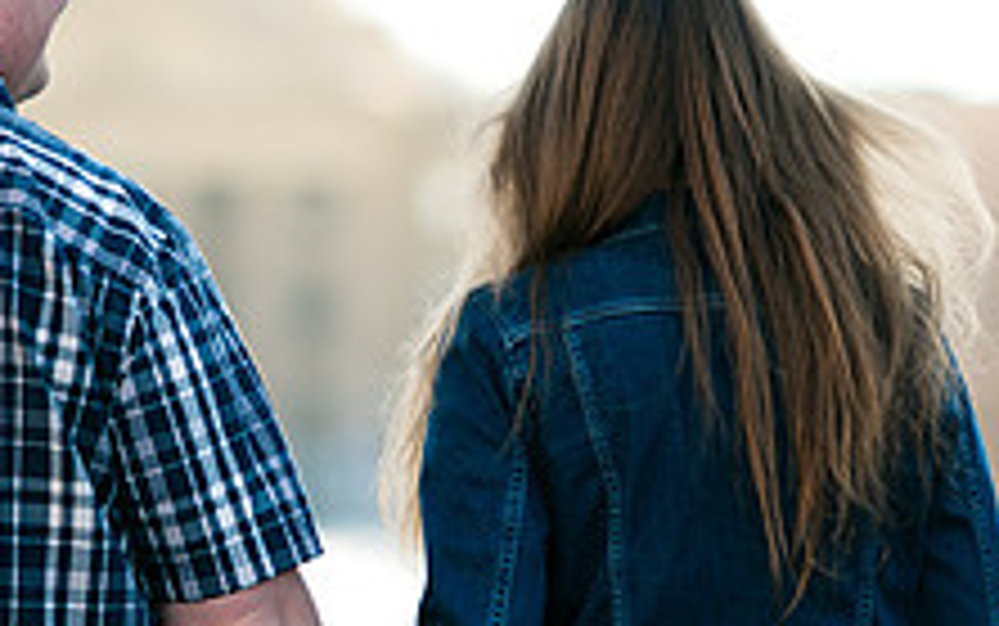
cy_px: 381
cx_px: 234
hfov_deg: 9.3
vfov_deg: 5.8
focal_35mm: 226
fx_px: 6156
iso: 100
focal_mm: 85
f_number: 1.4
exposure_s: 1/1600
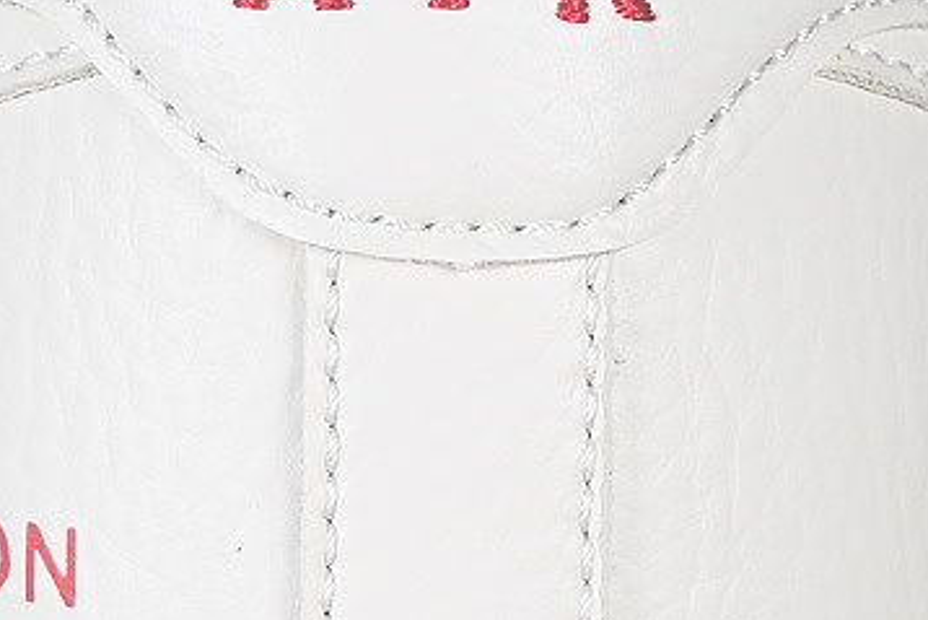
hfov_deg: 9.1
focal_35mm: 226
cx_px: 420
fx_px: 5828
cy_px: 446
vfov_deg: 6.1
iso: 160
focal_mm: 50
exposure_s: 1/80
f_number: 7.1
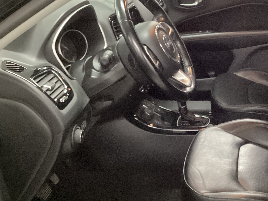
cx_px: 213
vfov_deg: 26.1
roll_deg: +1.6
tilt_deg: -24.8
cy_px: 102
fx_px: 434
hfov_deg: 33.4
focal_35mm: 56
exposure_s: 1/25
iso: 640
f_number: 2.4
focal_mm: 3.3
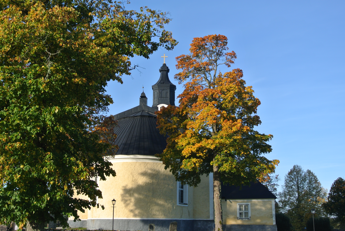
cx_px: 172
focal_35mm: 51
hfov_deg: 38.8
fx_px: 489
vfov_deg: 26.6
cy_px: 116
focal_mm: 18.9
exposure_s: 1/400
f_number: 4.8
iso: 100
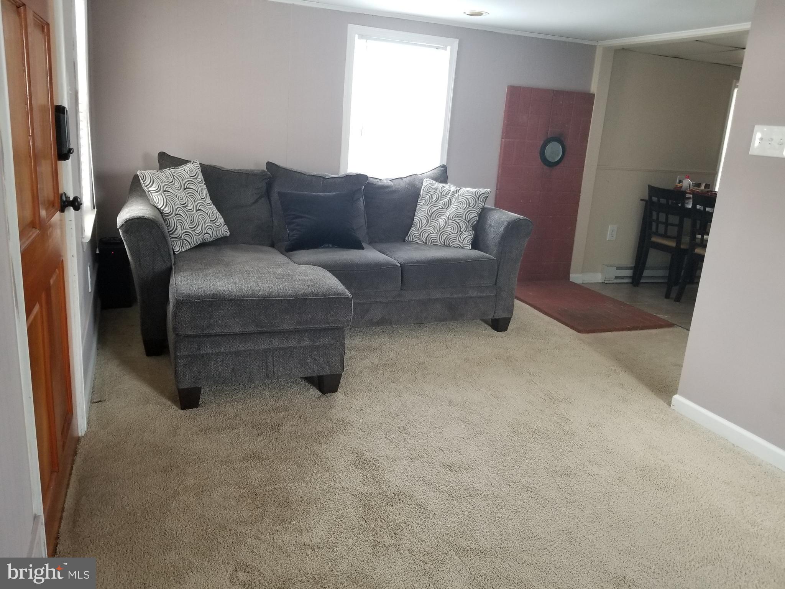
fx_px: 590
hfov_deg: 67.3
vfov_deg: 53.1
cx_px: 392
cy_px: 294
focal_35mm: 26
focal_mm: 4.25
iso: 160
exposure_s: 1/33
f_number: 1.7
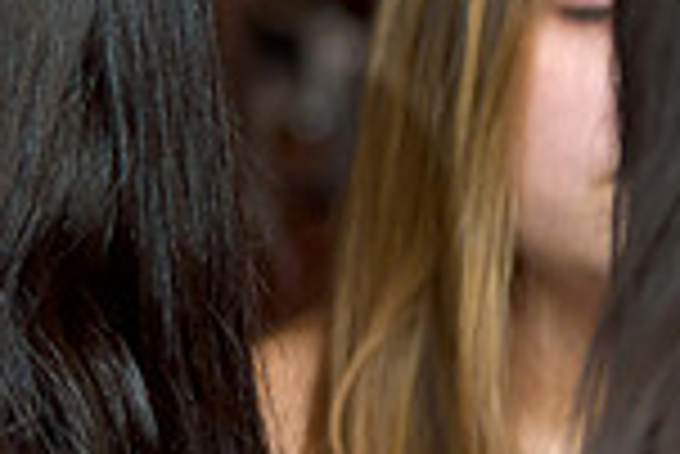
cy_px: -135
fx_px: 5067
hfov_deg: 7.5
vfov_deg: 5.1
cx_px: -473
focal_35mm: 268
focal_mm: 70
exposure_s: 1/80
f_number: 3.2
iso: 1600
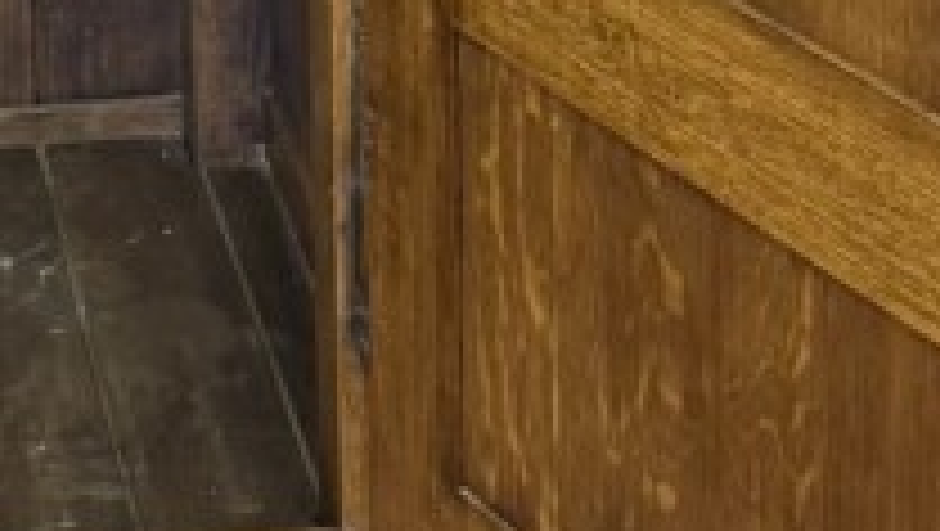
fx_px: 3742
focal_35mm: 150
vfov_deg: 7.5
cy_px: -846
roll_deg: +1.3
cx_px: -27
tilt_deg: -12.8
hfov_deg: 14.1
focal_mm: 6.76
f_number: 1.78
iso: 250
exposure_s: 1/50
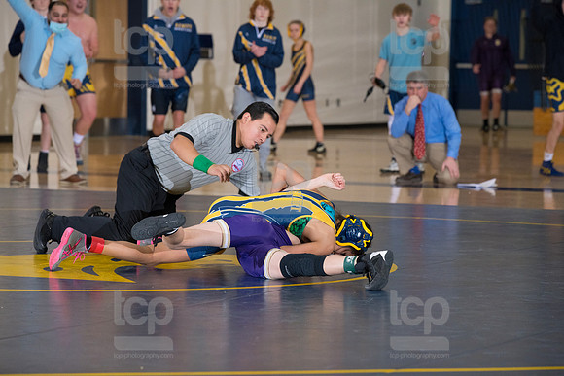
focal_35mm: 170
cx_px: 282
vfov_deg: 8.1
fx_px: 2664
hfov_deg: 12.1
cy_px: 188
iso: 1250
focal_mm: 170
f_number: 5.6
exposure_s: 1/250
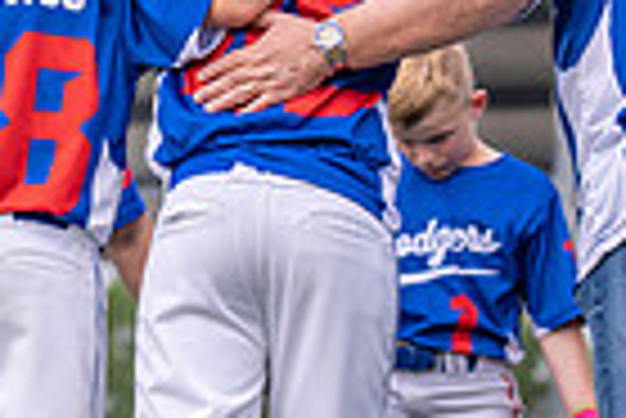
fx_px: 6197
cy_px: 462
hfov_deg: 5.8
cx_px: 102
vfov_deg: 3.9
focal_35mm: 356
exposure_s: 1/1000
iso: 100
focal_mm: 70
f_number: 2.8
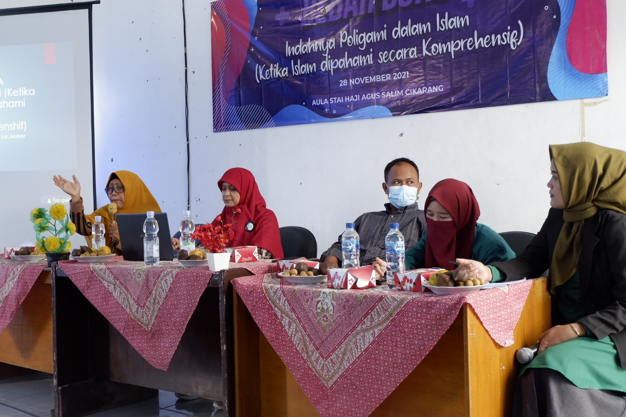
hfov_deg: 44.5
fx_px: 765
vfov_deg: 30.5
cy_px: 208
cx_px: 313
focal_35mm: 44
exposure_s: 1/60
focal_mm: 29.5
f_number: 4.7
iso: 2000
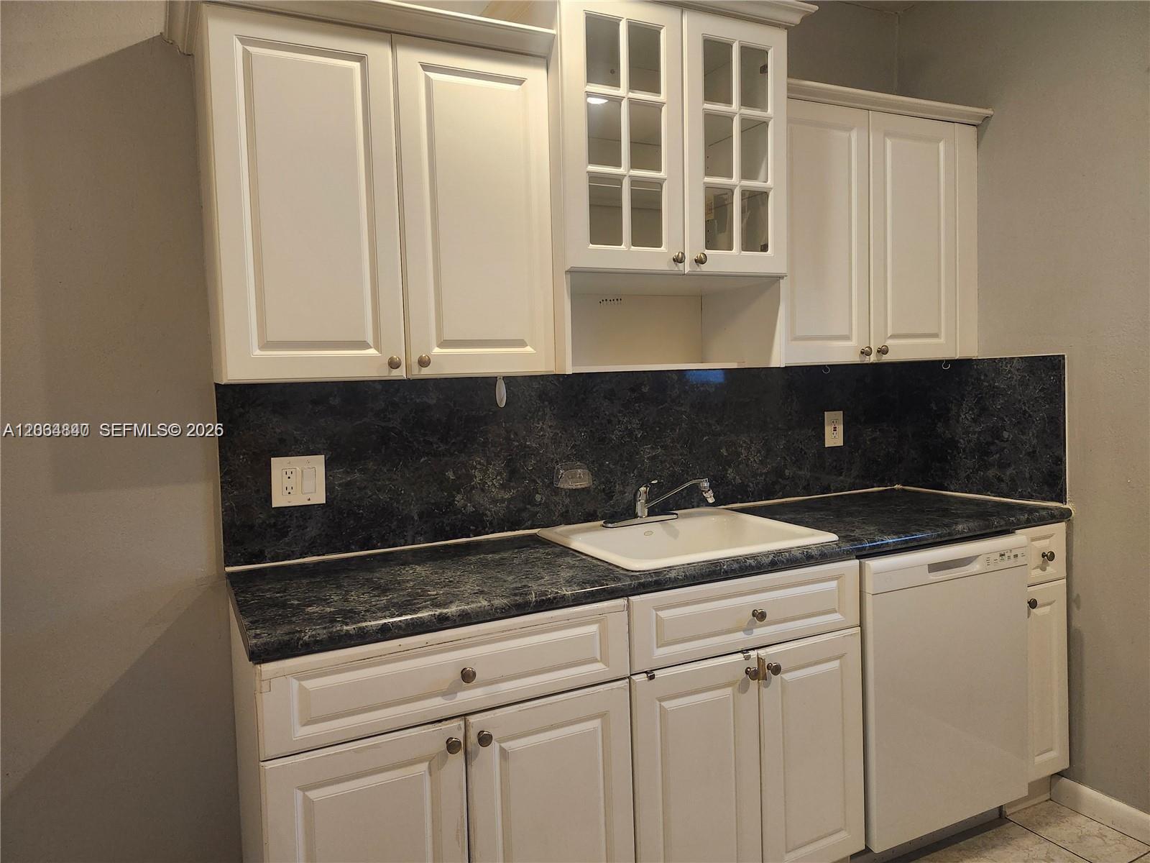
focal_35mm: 23
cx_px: 575
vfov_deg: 58.9
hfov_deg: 73.9
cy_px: 432
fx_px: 764
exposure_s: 1/120
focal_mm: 5.54
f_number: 1.8
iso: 640
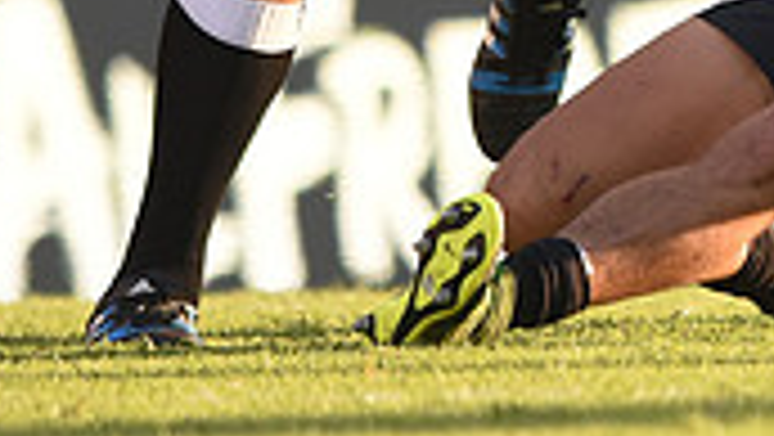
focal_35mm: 1483
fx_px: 30455
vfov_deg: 0.8
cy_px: -402
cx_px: 1130
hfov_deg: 1.5
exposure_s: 1/1250
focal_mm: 420
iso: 640
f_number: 4
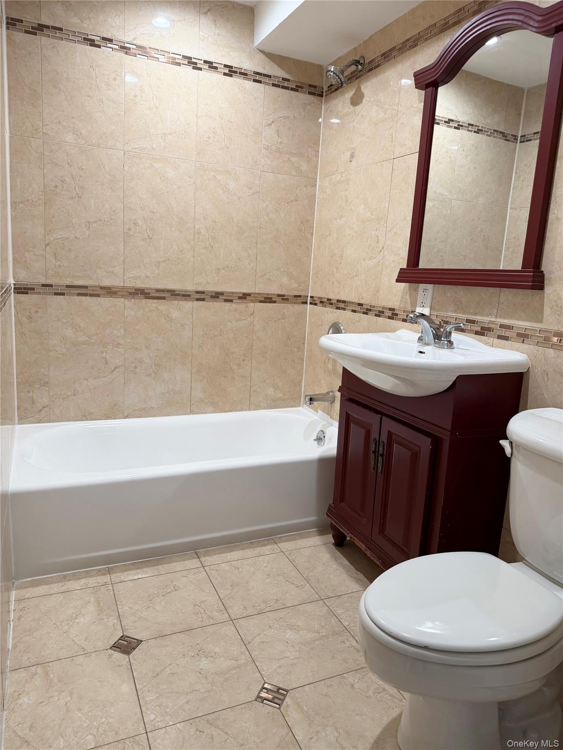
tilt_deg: -11.4
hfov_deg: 56.8
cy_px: 375
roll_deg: -3.6
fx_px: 520
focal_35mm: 24
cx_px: 282
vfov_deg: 71.6
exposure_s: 1/120
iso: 200
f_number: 1.78
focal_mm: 6.76
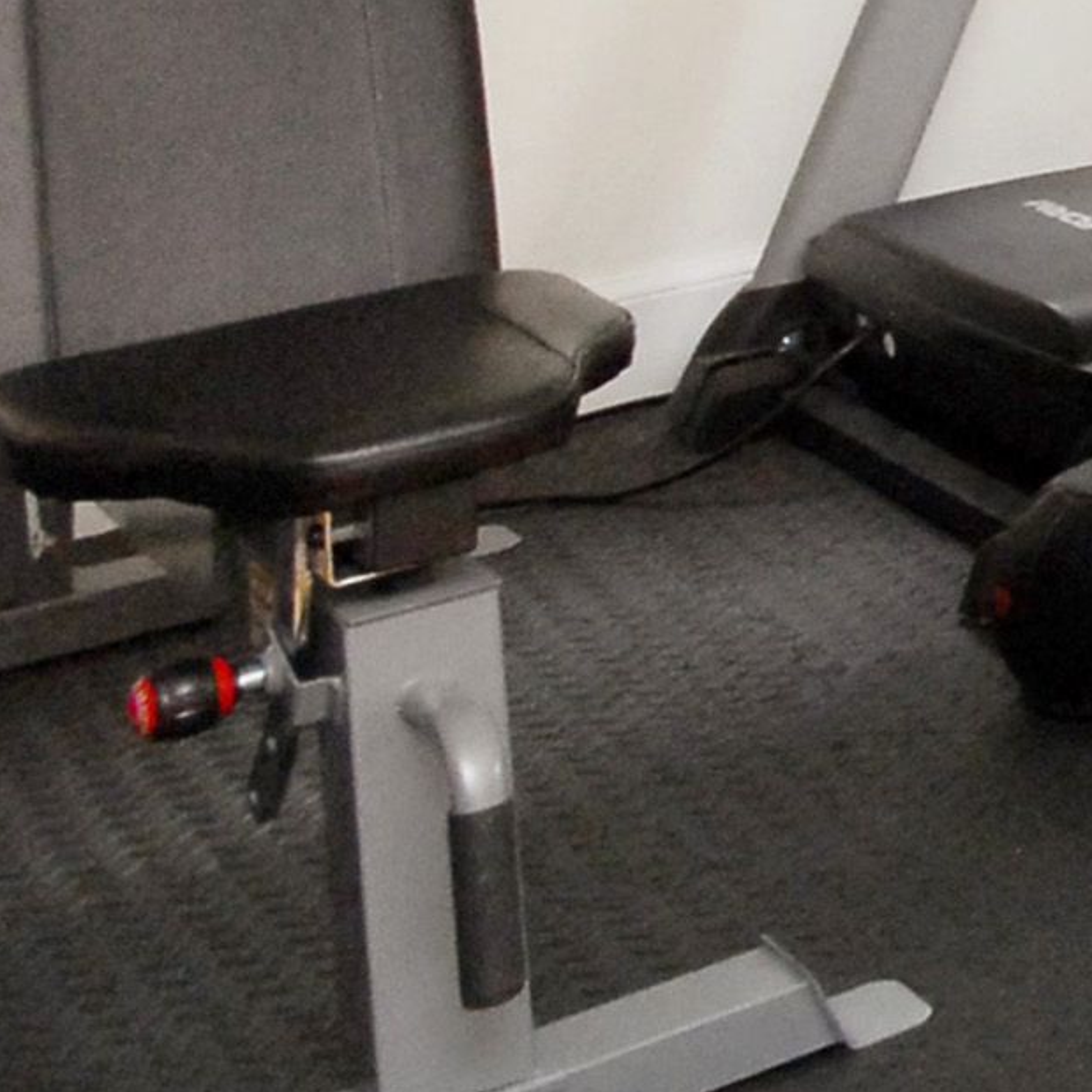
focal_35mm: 80
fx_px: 2855
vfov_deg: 19.9
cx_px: 3104
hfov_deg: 12.2
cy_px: -335
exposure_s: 1/20
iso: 800
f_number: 5.6
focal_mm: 10
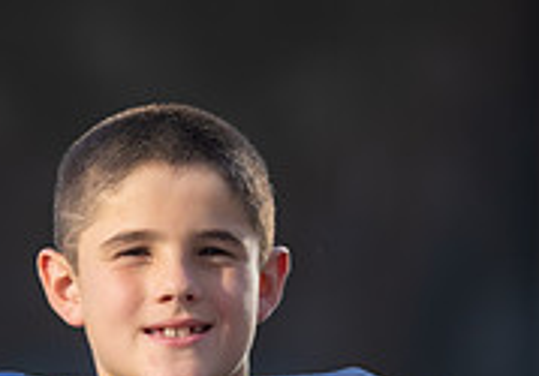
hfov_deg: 3.4
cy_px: 572
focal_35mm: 593
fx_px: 9010
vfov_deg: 2.4
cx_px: 230
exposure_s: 1/640
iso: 100
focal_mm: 170
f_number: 2.8
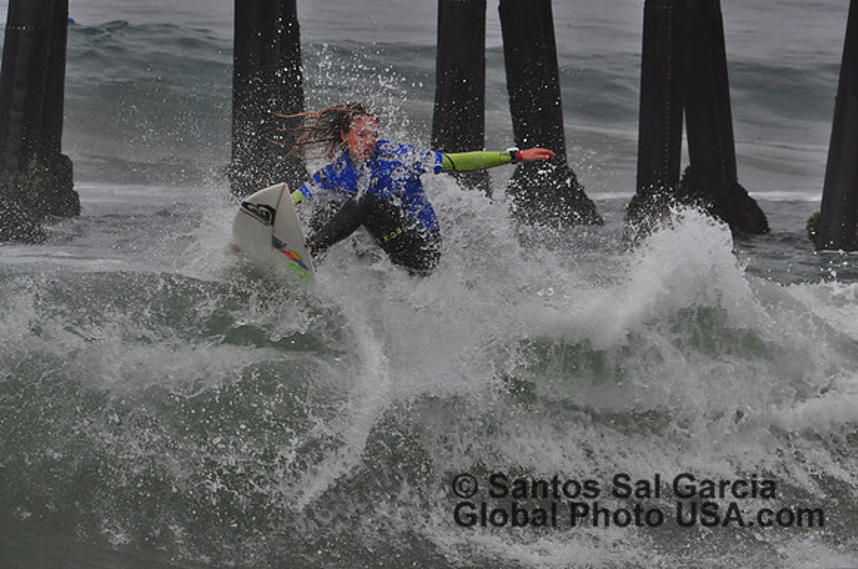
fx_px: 19635
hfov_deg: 2.5
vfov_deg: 1.7
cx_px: 429
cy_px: 284
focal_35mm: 825
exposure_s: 1/640
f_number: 29
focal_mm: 550
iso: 1250
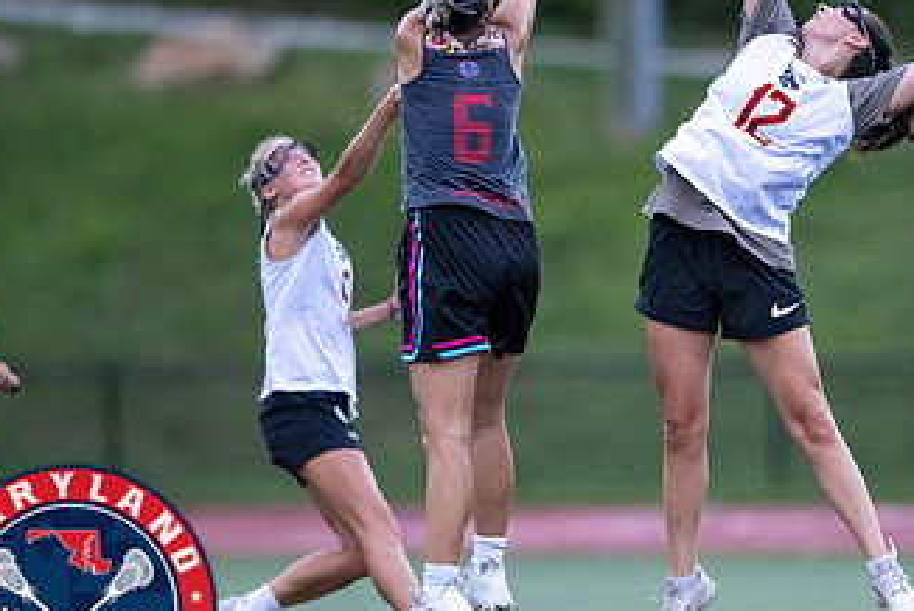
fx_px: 18067
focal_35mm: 711
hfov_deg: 2.9
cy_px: 290
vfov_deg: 1.9
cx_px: 684
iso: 5600
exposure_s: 1/1000
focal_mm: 400
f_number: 2.8
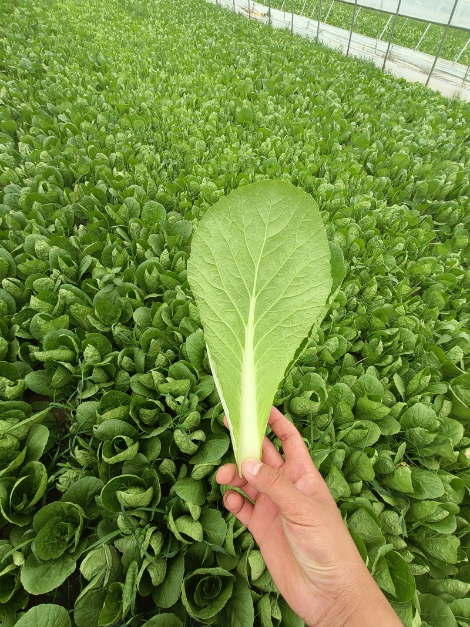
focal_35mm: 16
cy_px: 314
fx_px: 290
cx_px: 235
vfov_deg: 94.5
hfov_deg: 78.1
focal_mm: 1.68
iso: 50
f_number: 2.2
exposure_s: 1/447
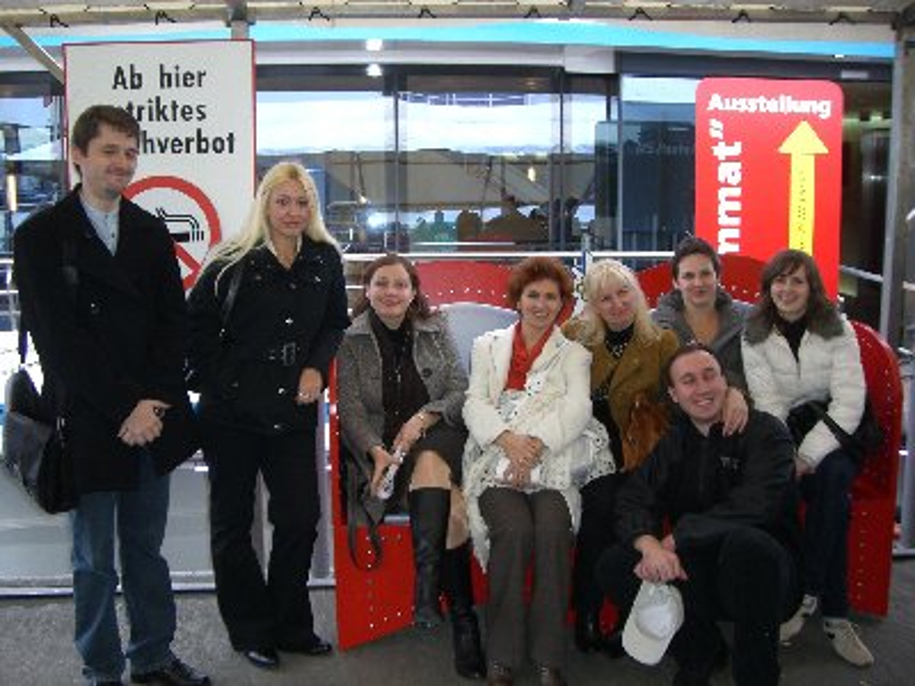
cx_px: 458
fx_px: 1004
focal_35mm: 38
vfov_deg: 37.7
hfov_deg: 49.0
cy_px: 343
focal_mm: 6.2
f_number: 2.7
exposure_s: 1/60
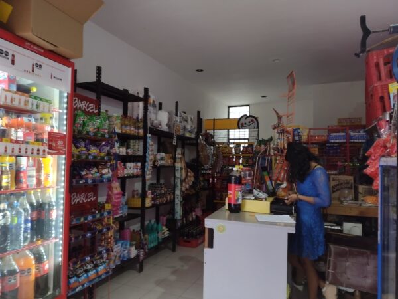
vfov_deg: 51.4
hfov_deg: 65.3
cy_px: 150
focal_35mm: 27
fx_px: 310
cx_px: 199
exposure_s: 1/24
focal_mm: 4.71
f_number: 1.7
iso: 350
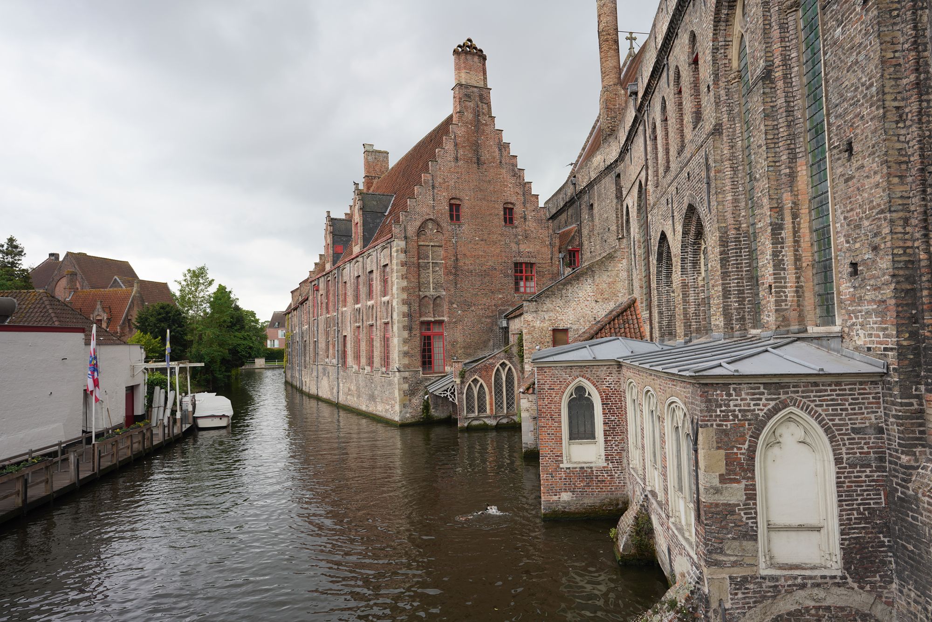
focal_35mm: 24
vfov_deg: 53.1
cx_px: 466
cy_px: 311
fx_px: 621
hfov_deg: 73.7
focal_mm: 24
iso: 100
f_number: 5
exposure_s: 1/100
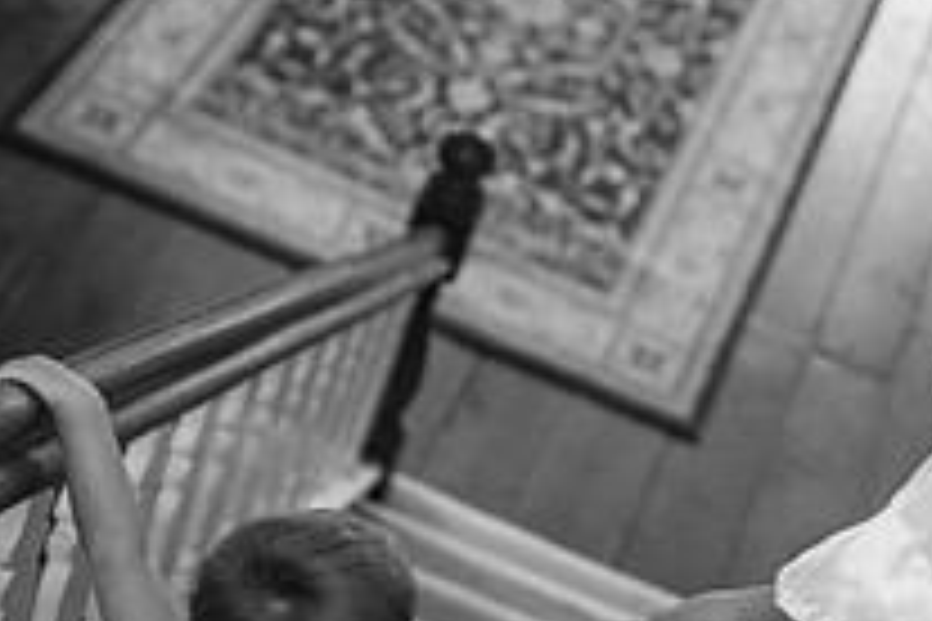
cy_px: 477
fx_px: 2537
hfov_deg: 20.1
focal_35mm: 98
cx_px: 973
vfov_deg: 13.9
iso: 200
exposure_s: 1/100
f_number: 2
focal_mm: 35
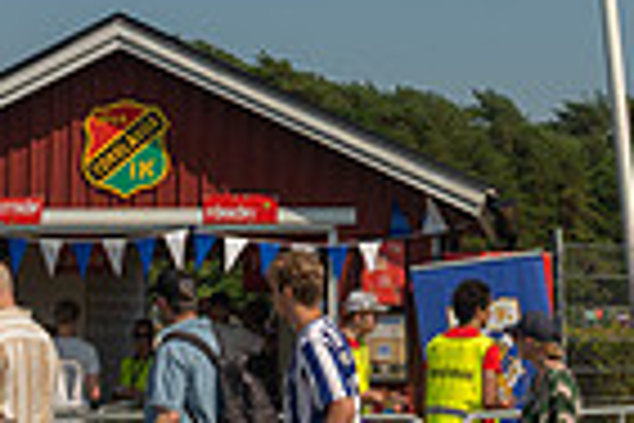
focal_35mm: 99
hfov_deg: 20.6
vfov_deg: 13.6
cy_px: -20
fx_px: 1743
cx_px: 265
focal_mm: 24
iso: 100
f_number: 3.5
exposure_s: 1/2000
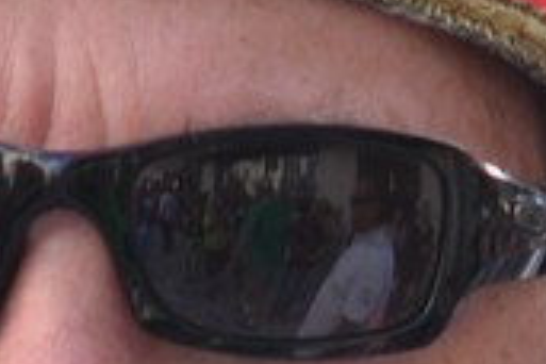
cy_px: 468
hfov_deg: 1.8
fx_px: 17076
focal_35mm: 1126
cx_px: 99
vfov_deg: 1.2
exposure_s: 1/250
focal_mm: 125
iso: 100
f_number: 2.8
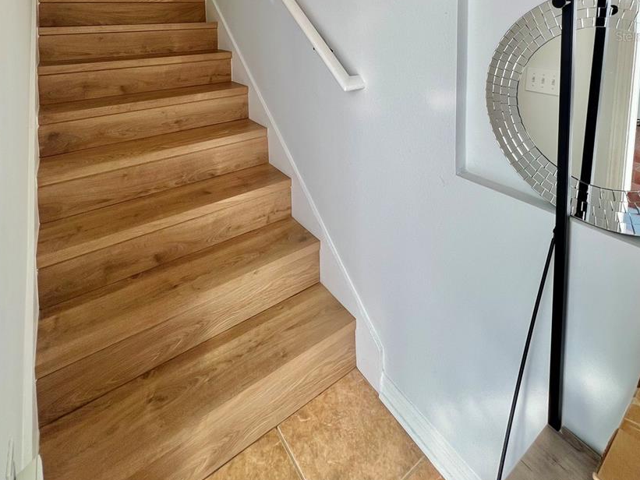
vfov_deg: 57.5
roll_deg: +0.8
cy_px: 36
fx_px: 351
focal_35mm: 19
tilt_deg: -4.5
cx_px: 320
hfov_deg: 84.7
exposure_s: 1/285
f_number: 1.8
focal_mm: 1.57
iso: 32
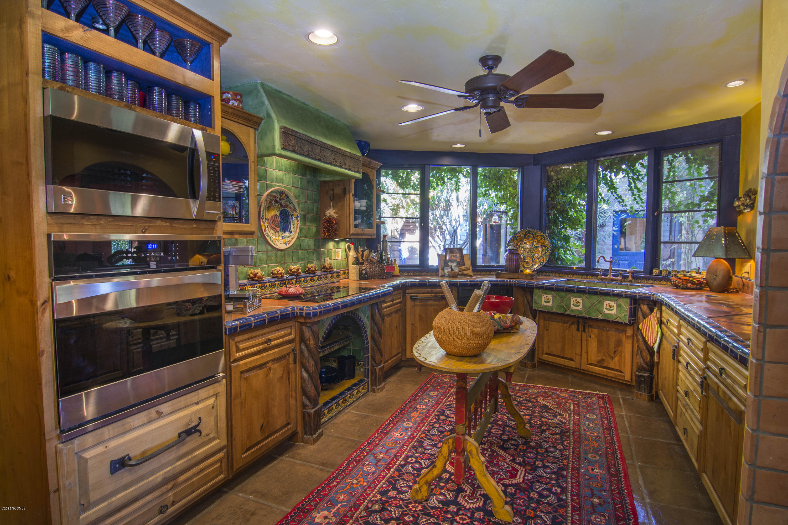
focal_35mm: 18
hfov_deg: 90.0
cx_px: 394
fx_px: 394
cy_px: 262
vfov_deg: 67.4
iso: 100
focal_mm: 12
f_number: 7.1
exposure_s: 1
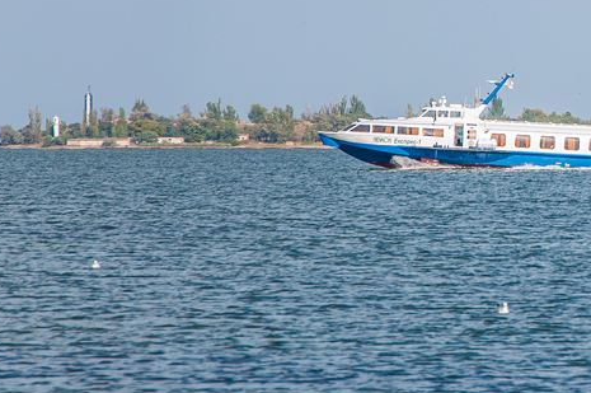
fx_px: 6663
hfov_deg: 5.1
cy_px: 111
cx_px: 622
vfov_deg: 3.4
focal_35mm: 406
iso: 100
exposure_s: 1/640
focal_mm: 105
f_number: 6.3
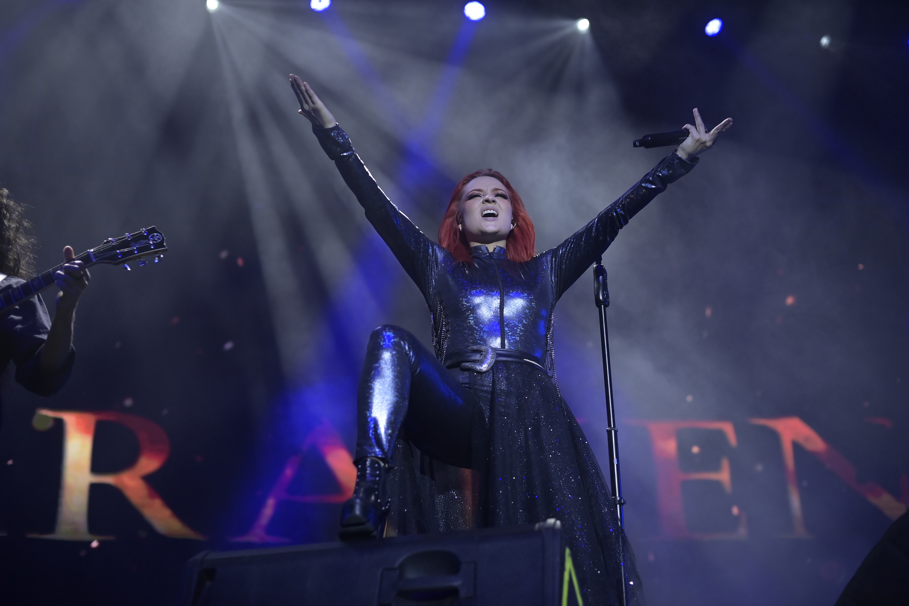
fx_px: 1262
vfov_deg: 27.0
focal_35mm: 50
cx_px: 454
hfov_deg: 39.6
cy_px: 303
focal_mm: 50
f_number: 2
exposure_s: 1/500
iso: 2000
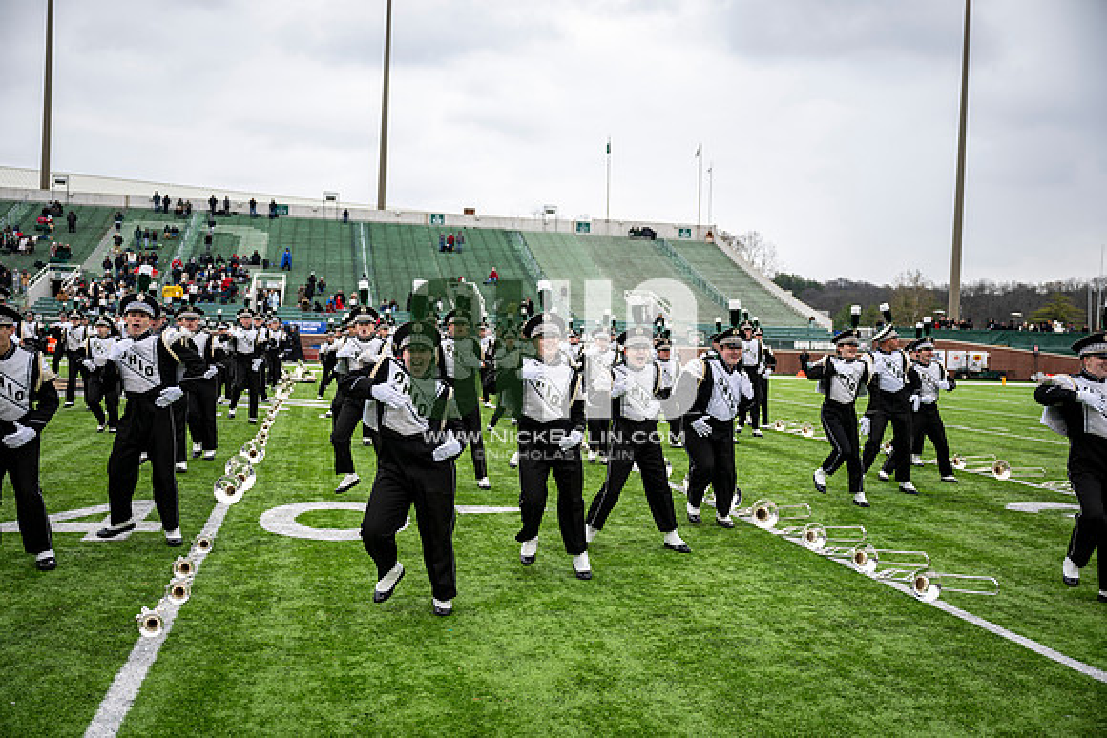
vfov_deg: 38.4
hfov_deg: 55.1
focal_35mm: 34
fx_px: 1061
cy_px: 369
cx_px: 554
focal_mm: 34.5
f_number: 2.8
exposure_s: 1/500
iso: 100
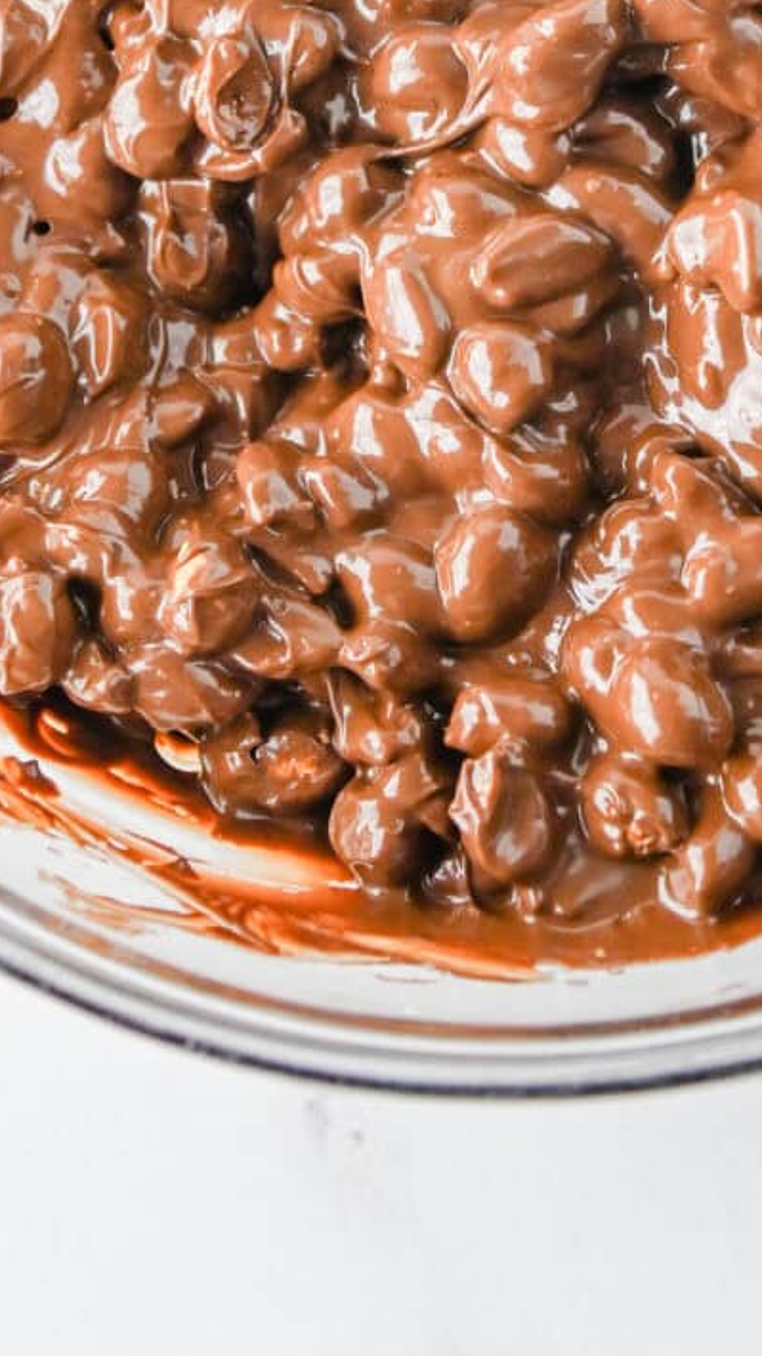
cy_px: 170
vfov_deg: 15.4
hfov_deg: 8.8
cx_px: 510
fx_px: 4961
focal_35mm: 138
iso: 1400
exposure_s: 1/320
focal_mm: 52
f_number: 4.5
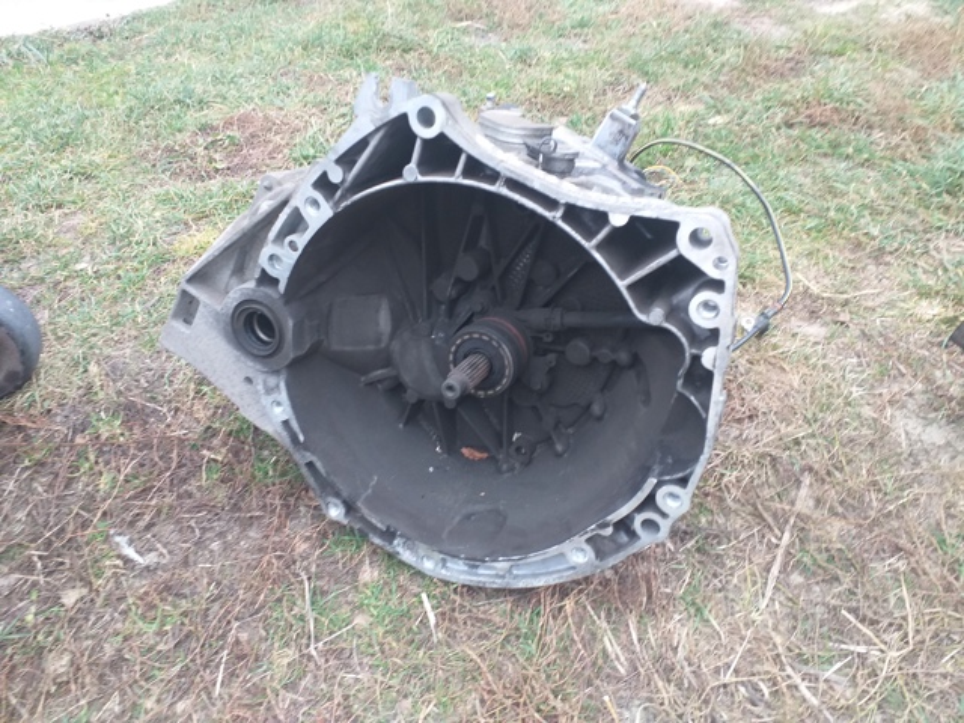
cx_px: 482
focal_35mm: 27
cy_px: 362
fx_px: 752
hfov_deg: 65.3
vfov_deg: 51.4
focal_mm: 3.6
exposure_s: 1/50
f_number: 1.9
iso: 125
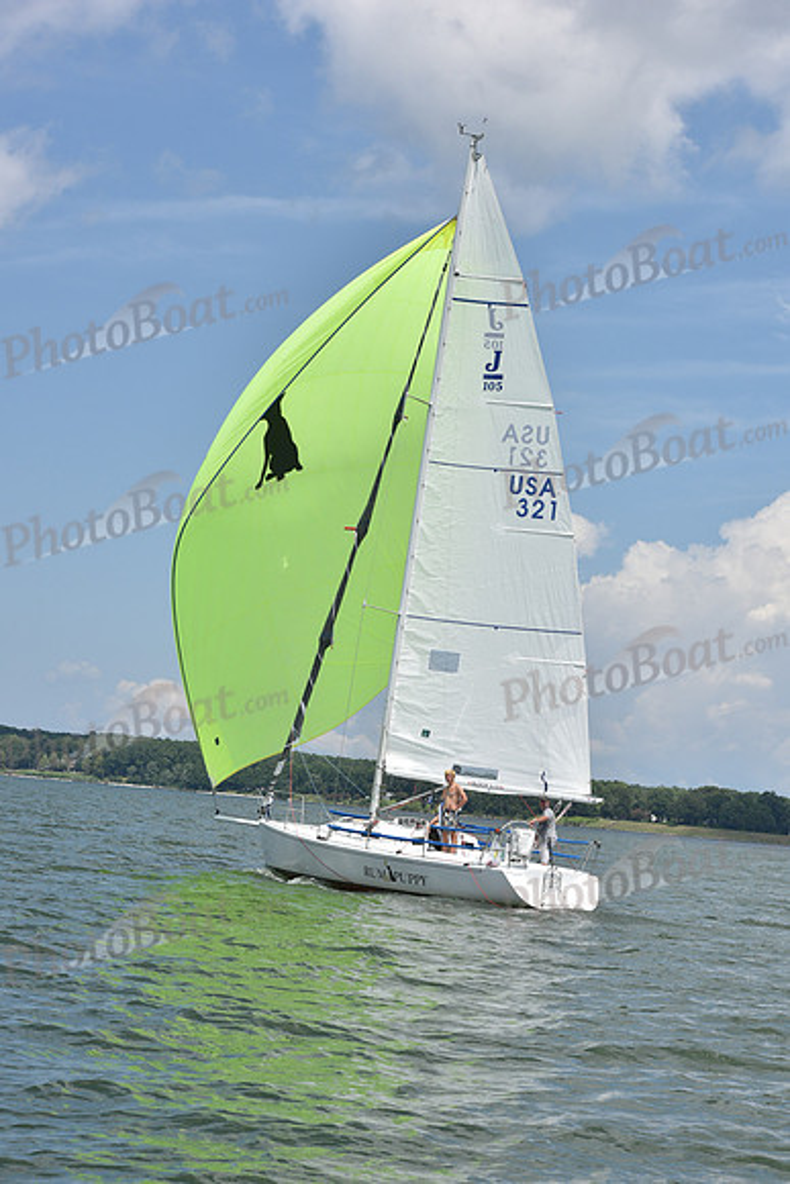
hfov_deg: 17.5
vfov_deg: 26.0
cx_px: 395
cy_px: 592
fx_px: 2566
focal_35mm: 78
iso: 320
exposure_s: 1/1000
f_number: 11
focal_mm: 78
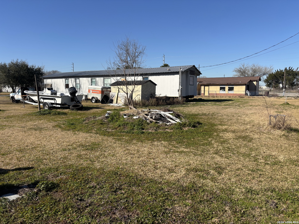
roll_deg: -0.5
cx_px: 150
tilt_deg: -5.8
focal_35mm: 26
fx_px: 225
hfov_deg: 67.3
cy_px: 112
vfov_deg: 53.1
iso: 50
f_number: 1.6
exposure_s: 1/4082
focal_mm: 5.96
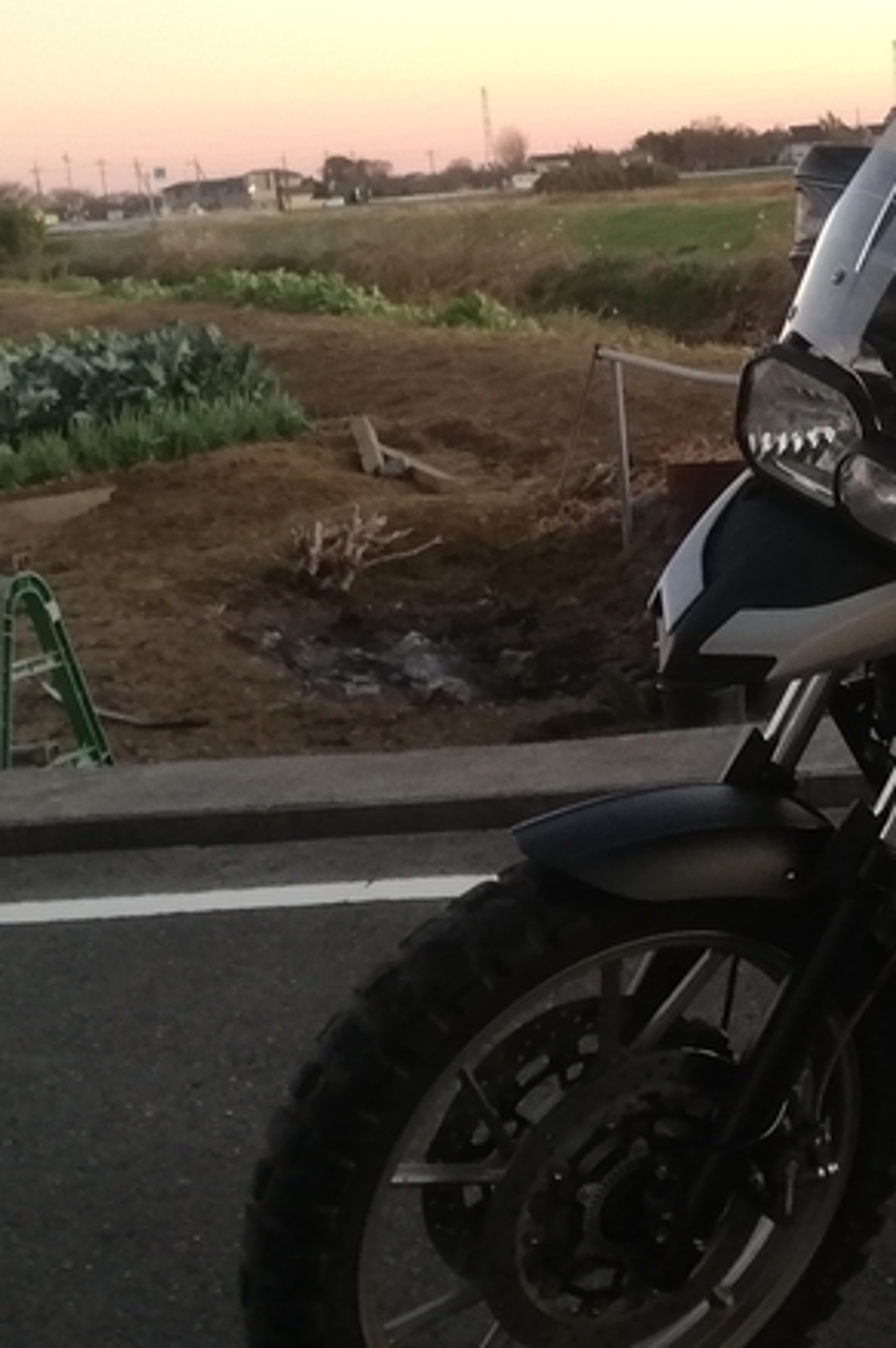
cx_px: 1037
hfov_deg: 17.6
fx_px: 2767
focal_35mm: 74
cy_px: 479
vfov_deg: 27.2
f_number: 2.2
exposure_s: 1/50
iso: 125
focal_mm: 3.81
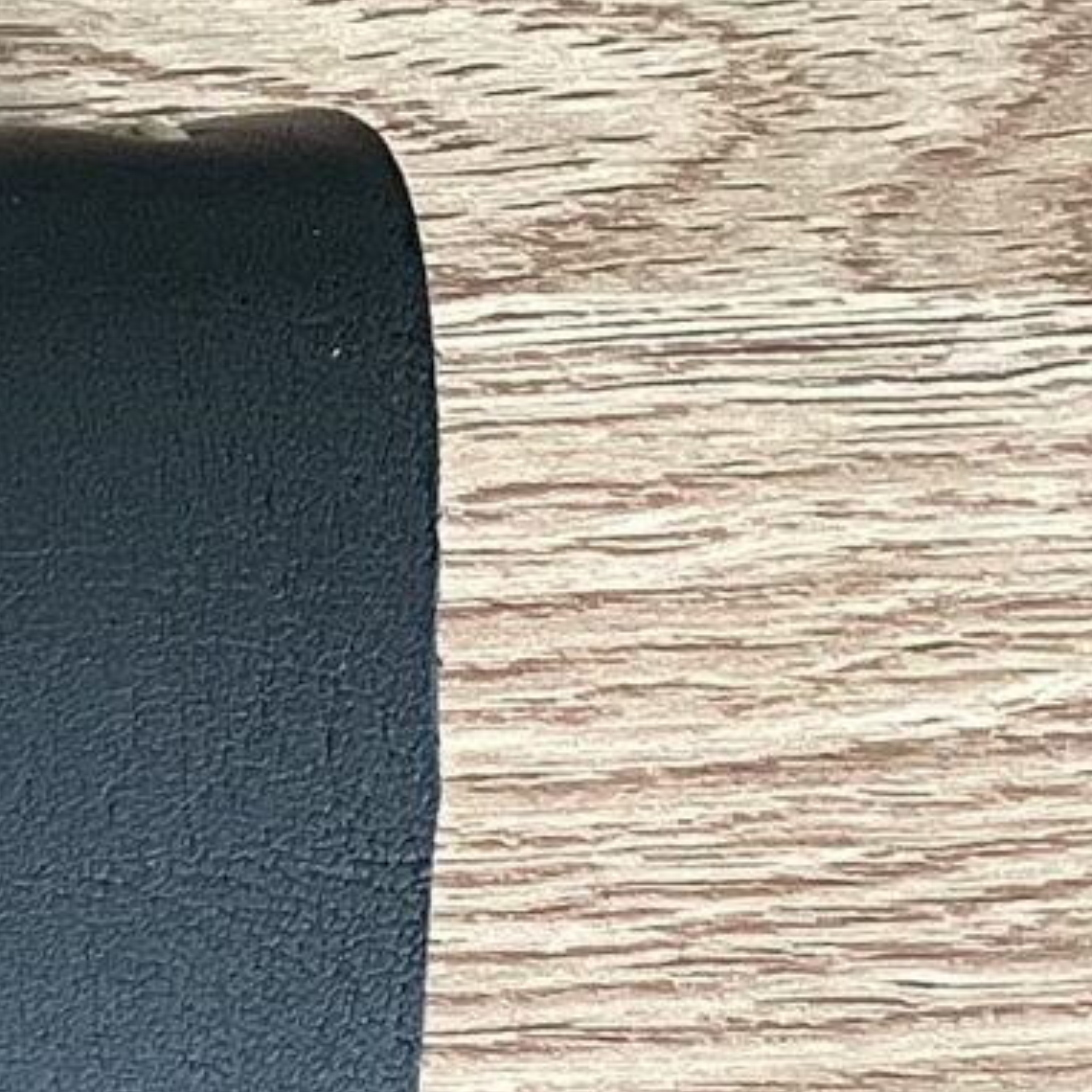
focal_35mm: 155
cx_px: -1618
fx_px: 5532
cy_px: 1695
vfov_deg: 10.8
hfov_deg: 9.8
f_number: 1.6
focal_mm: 4.2
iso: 200
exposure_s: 1/60
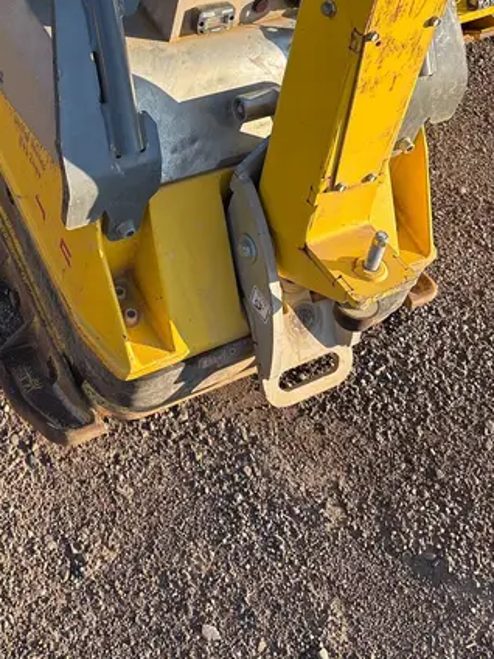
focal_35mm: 45
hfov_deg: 31.6
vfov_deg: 39.6
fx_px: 856
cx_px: 120
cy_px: 92
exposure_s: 1/752
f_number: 1.6
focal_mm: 5.96
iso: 50
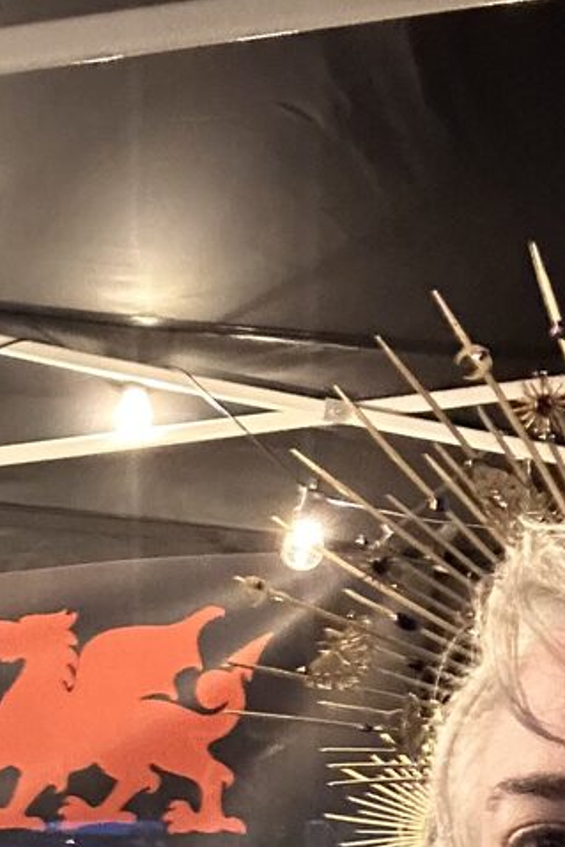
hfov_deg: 18.7
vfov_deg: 27.6
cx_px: -64
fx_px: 1647
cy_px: 787
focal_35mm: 70
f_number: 1.9
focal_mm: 2.69
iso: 800
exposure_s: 1/15
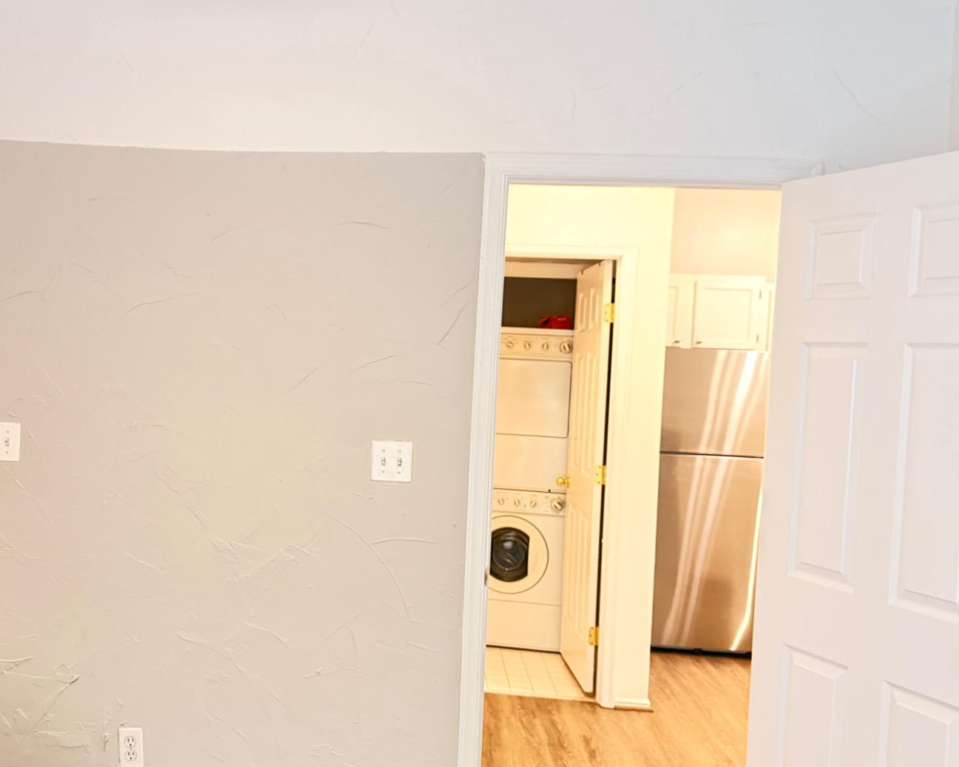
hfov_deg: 48.5
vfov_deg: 40.1
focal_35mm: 37
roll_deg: -2.2
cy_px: 401
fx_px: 1050
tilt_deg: -0.8
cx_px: 348
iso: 1000
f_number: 1.78
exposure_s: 1/30
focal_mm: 6.76
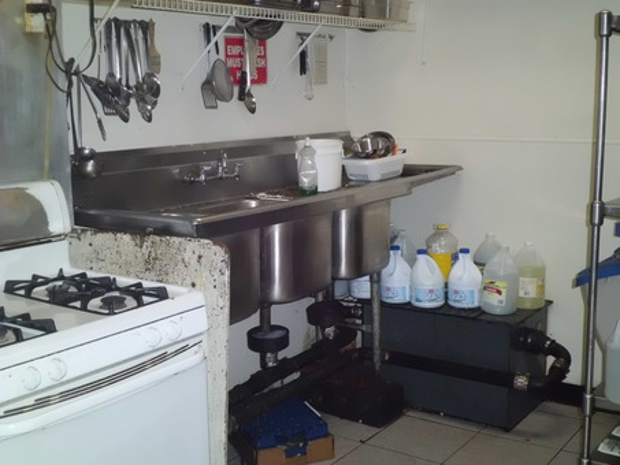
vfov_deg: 30.9
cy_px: 232
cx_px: 310
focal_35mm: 47
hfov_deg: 40.4
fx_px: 842
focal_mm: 8.3
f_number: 3.4
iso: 400
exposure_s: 1/60
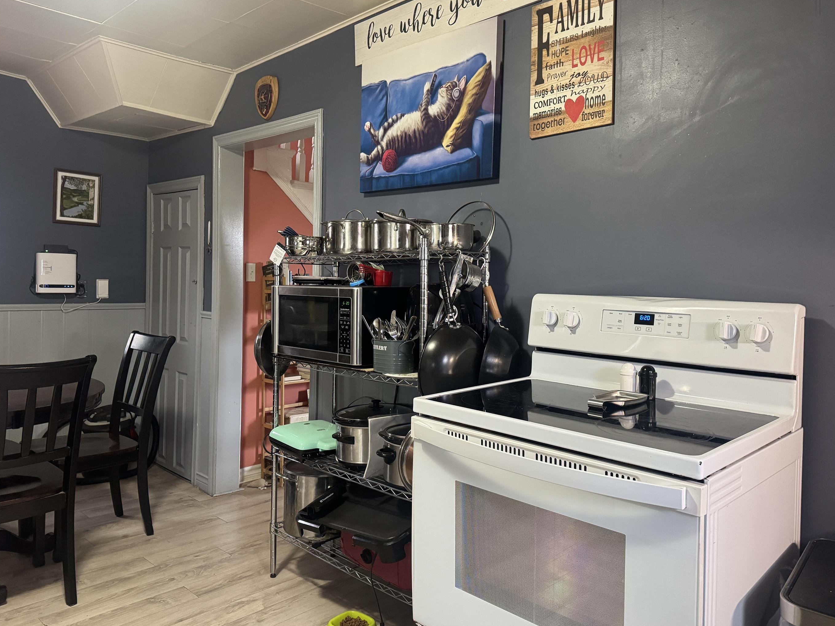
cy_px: 290
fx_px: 651
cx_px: 382
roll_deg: +1.1
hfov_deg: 65.2
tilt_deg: -0.2
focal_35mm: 27
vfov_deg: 51.3
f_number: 1.78
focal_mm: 6.76
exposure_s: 1/60
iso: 640
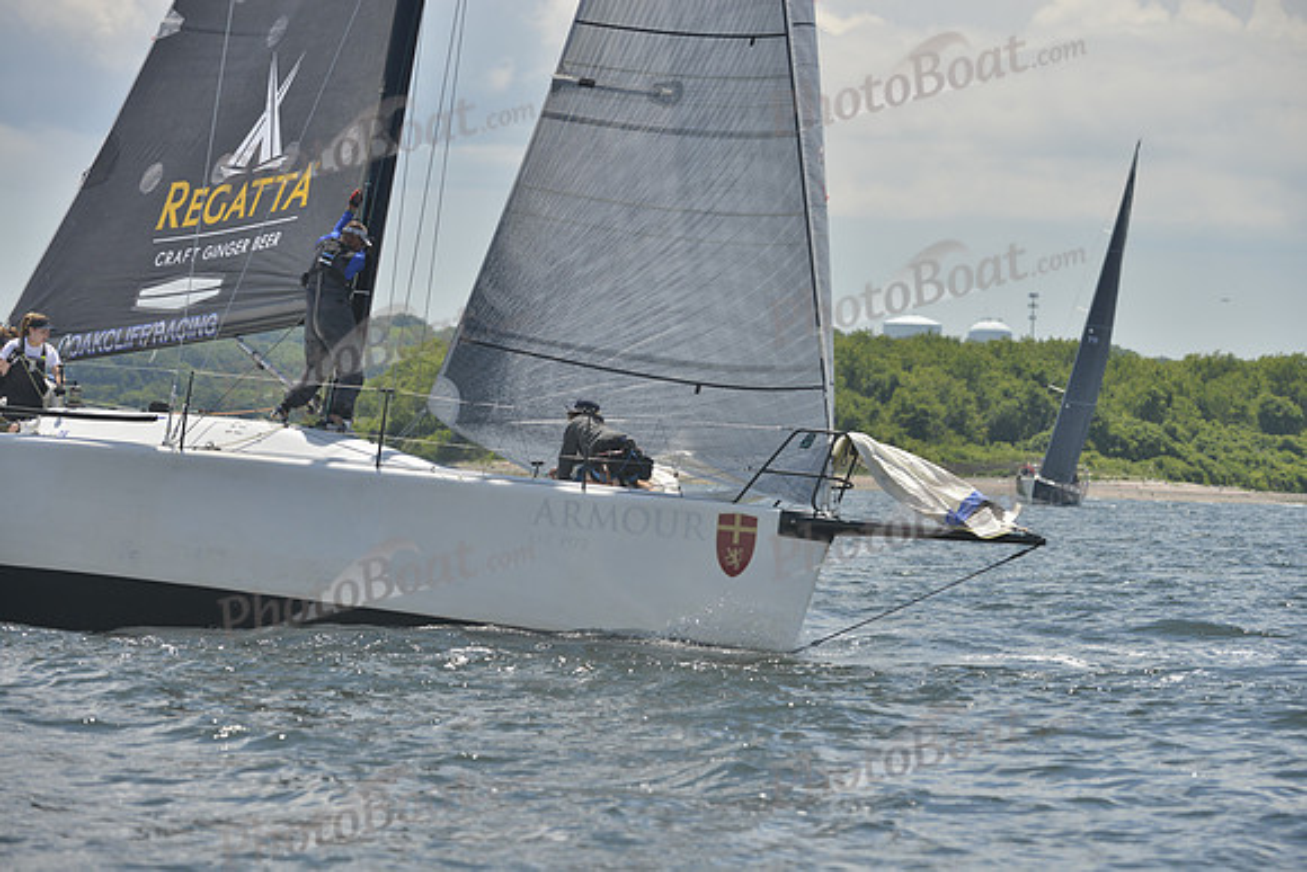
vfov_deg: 6.9
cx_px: 654
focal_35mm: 200
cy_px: 436
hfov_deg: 10.3
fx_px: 7262
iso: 280
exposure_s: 1/1250
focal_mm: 200
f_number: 6.3
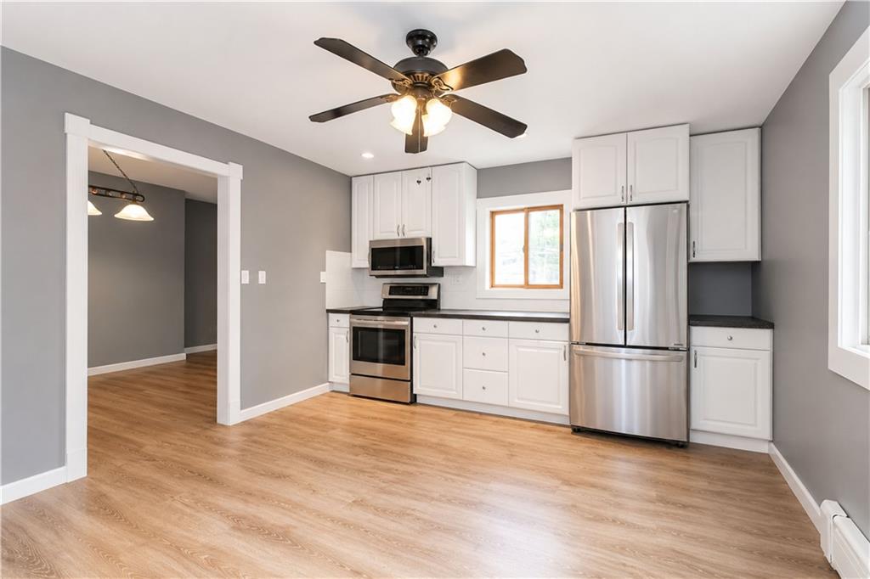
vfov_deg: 77.3
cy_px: 290
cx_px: 435
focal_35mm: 15
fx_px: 362
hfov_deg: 100.4
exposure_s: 1/60
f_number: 7.1
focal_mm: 10
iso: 1600
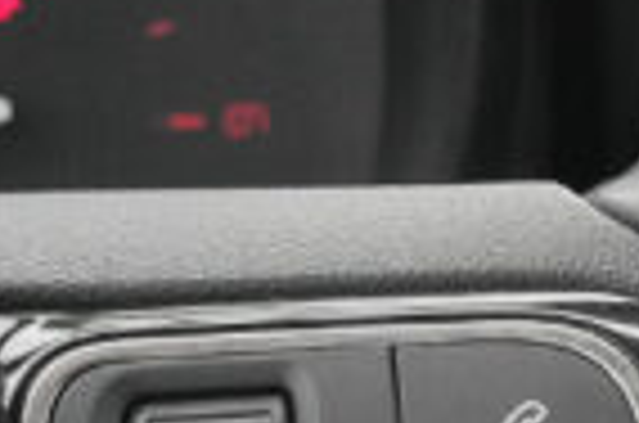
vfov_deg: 2.8
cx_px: -918
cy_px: 569
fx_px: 8713
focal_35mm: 492
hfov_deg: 4.1
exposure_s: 1/200
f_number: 9
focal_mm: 45
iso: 2000
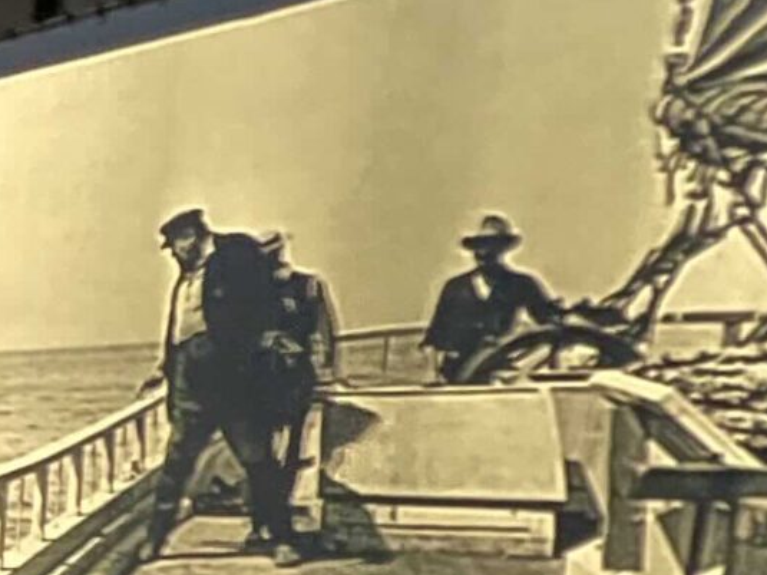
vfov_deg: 20.7
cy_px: 608
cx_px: -1029
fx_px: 1506
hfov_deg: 15.7
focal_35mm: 68
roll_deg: -0.4
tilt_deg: -6.0
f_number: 1.8
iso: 800
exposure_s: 1/7
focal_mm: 1.57
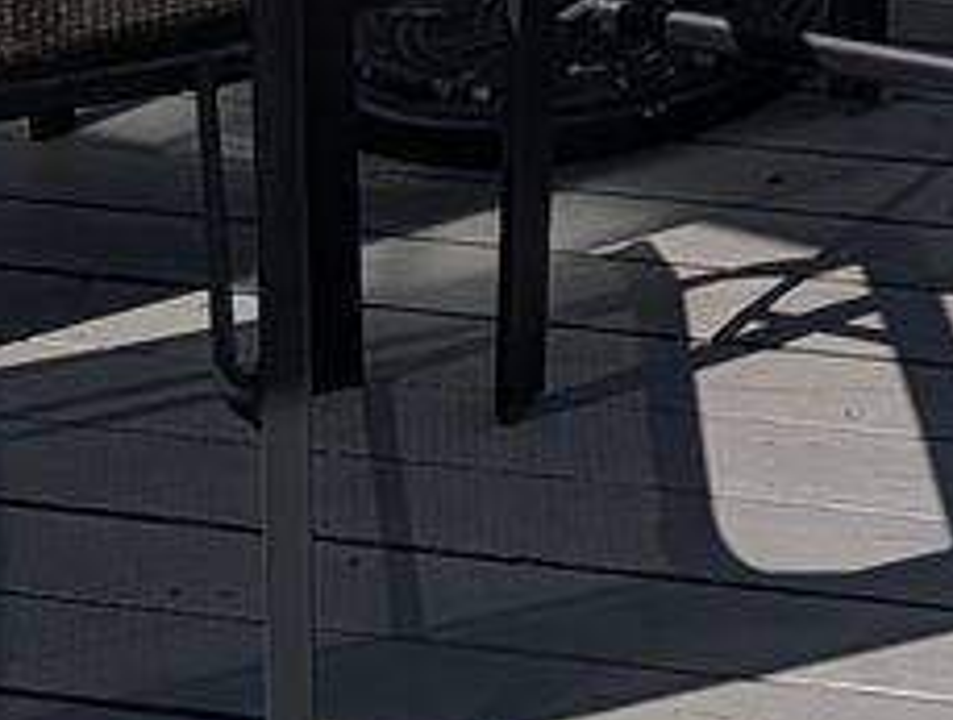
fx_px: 4334
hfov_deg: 11.0
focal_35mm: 157
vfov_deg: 8.2
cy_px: -1396
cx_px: 2097
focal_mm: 6.9
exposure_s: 1/1792
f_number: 1.68
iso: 19
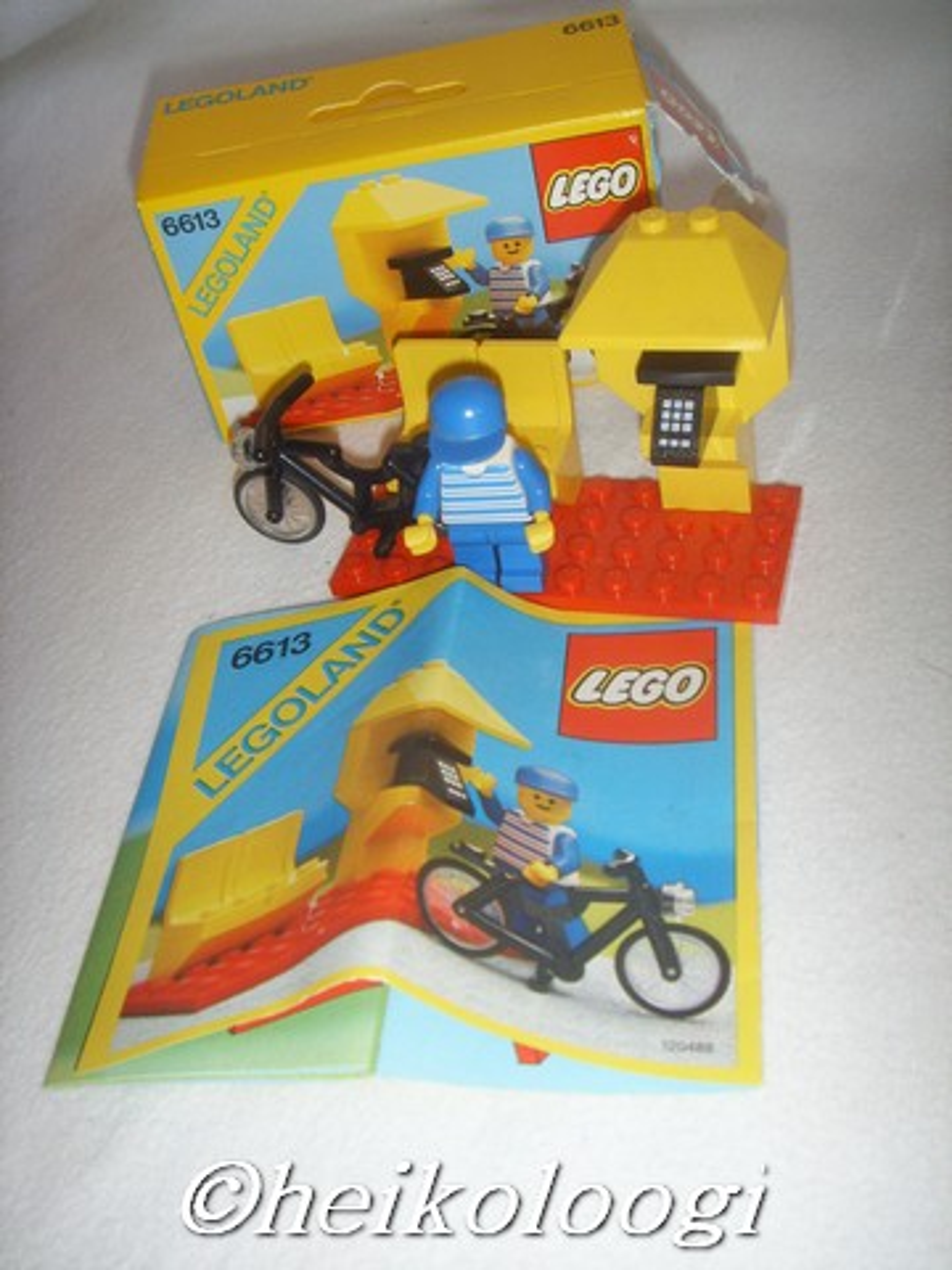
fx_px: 1430
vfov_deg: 47.9
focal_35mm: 39
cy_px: 635
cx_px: 476
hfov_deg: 36.8
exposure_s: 1/45
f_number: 3.5
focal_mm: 6.6
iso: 100
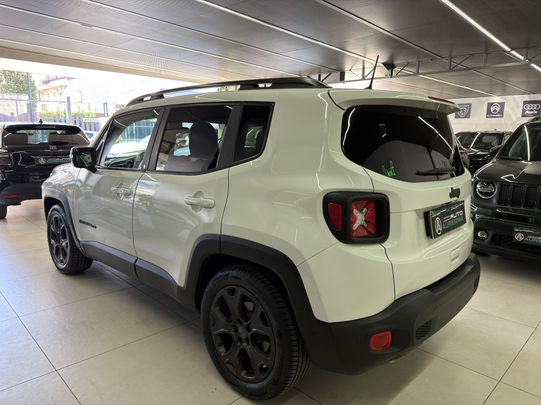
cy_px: 202
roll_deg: -0.6
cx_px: 270
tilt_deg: -10.5
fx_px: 375
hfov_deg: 71.6
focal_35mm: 24
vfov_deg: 56.8
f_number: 1.78
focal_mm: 6.76
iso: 160
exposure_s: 1/100
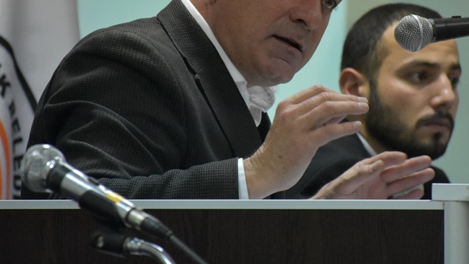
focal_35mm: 325
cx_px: 274
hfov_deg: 6.6
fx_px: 4042
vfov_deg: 3.7
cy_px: 50
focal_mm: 140
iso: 4500
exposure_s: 1/250
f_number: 5.6
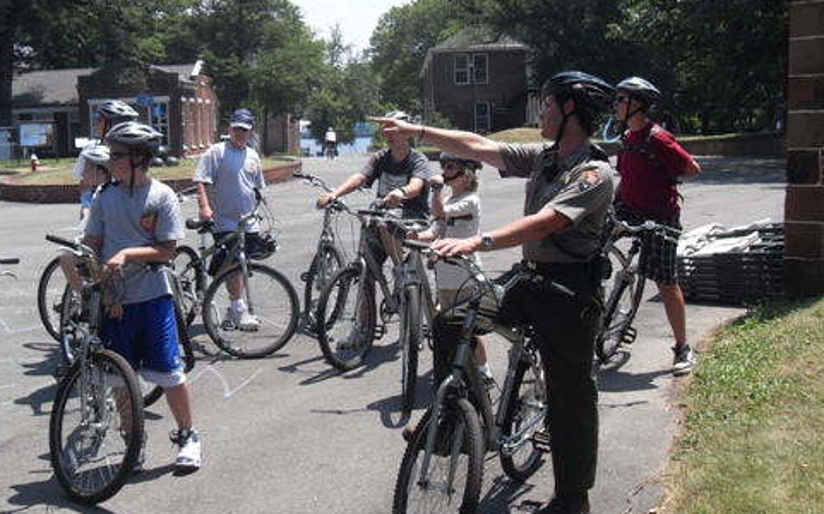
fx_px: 1077
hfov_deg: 41.8
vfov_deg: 26.7
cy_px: 182
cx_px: 387
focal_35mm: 48
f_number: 7
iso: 80
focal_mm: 6.3
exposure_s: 1/180
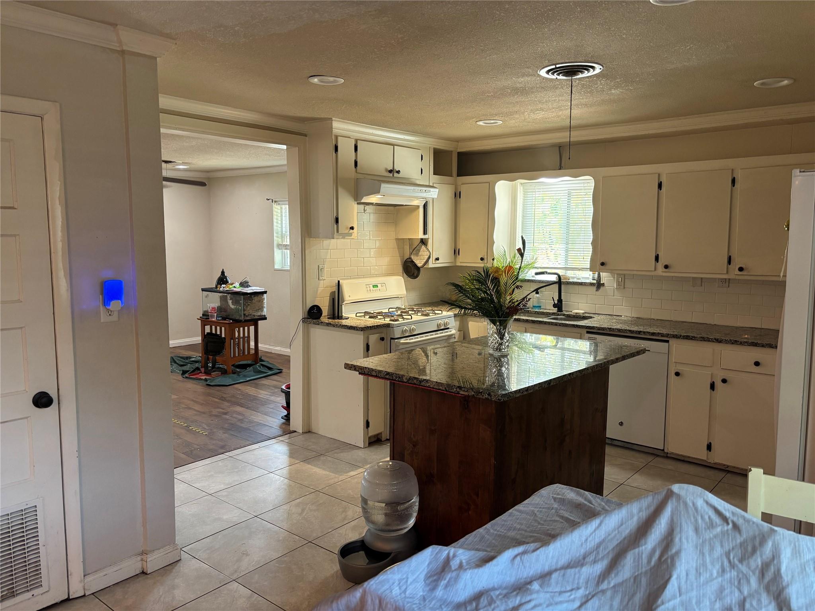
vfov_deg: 53.1
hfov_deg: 67.3
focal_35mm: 26
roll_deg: -0.6
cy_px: 306
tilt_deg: -6.8
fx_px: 612
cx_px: 408
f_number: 1.6
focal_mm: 5.96
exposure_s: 1/60
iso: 200
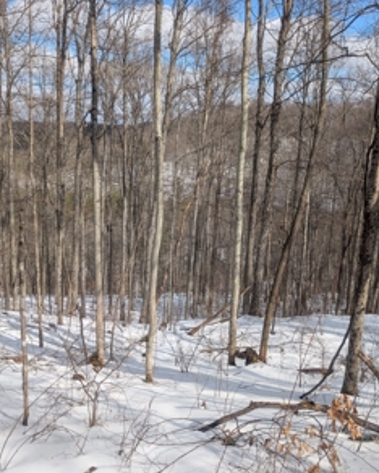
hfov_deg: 45.8
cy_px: 238
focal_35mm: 32
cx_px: 168
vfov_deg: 55.6
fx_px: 448
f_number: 1.68
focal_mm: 6.9
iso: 20
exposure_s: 1/835
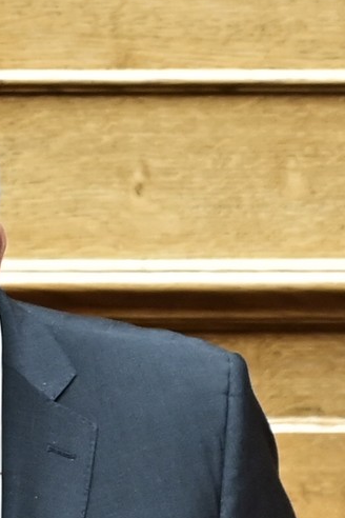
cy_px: 618
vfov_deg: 1.9
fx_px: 15768
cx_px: 4
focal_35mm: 1097
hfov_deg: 1.3
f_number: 2.8
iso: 800
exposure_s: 1/160
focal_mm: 200
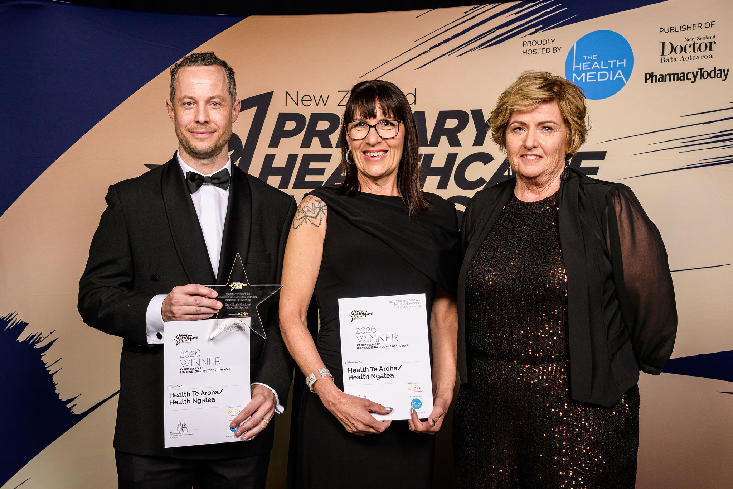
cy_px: 277
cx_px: 282
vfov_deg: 30.4
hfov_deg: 44.1
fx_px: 899
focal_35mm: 44
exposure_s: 1/100
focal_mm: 35
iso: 320
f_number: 8
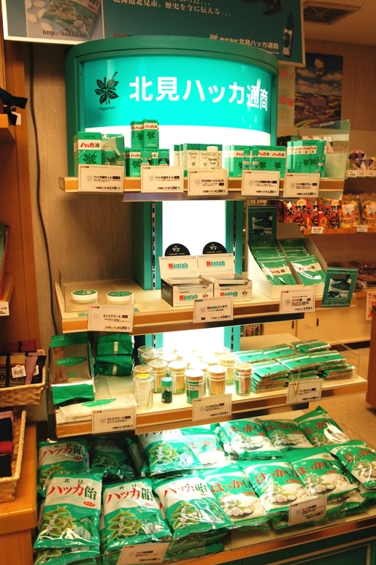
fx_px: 486
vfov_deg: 60.3
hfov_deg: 42.3
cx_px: 191
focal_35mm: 31
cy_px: 277
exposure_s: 1/160
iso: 250
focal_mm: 20
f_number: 4
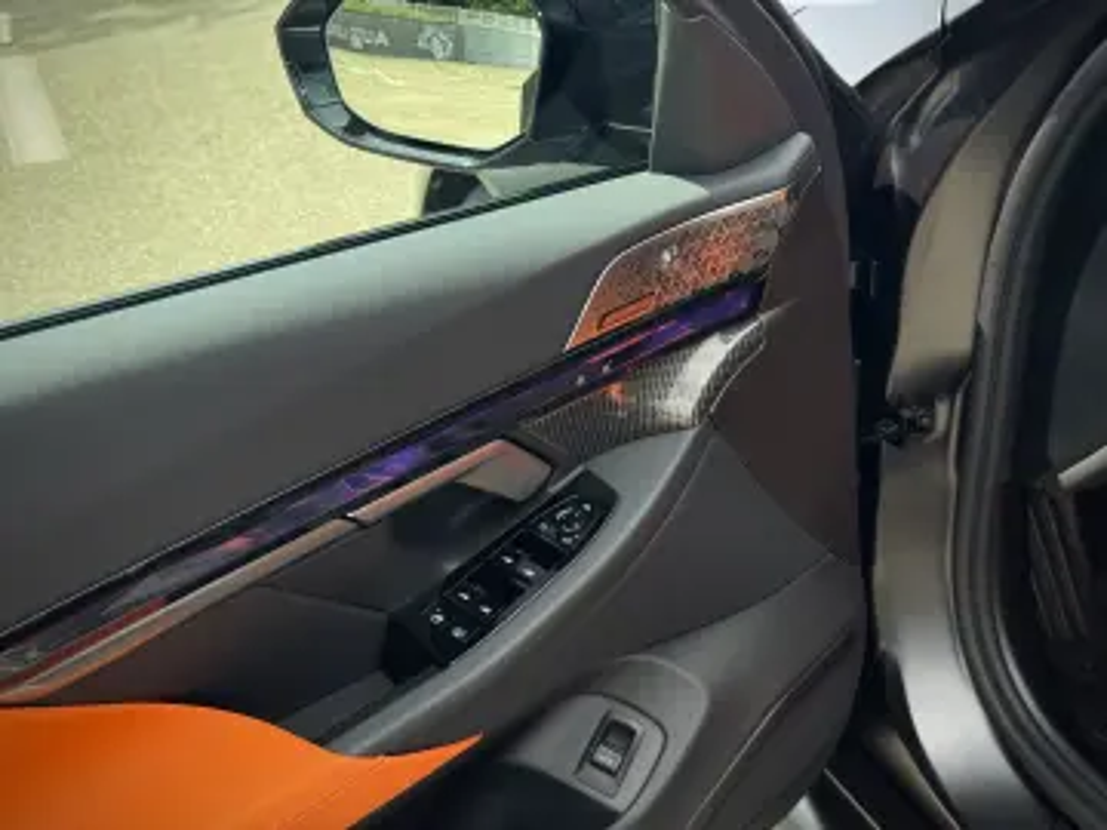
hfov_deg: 39.7
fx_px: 1535
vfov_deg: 30.3
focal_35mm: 48
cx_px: 554
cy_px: 415
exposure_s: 1/651
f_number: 1.78
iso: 64
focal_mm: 6.76
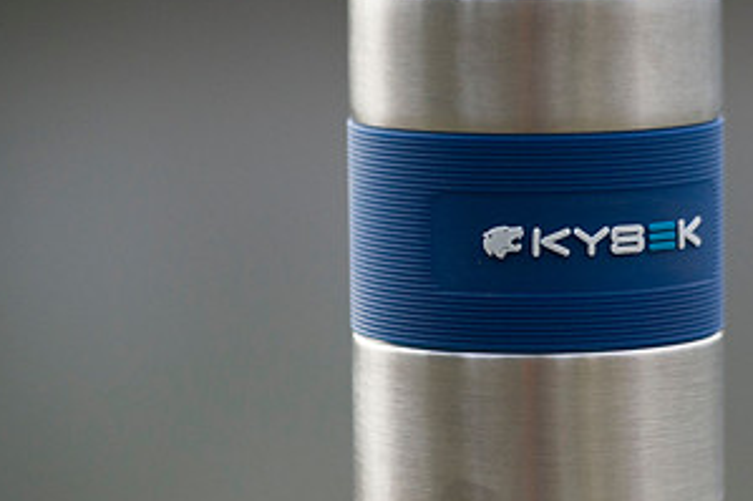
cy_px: 347
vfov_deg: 3.5
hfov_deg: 5.3
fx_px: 8111
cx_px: 476
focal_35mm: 388
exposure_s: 1/60
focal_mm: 200
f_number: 2.8
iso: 2500
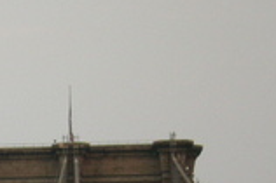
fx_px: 1133
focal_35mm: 148
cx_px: -150
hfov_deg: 13.1
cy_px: 280
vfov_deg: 9.0
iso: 100
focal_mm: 7.5
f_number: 3.2
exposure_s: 1/160
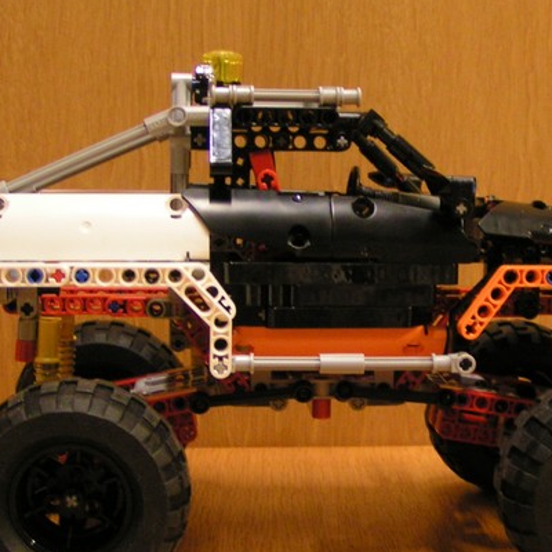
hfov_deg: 29.4
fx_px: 1046
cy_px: 317
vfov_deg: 29.5
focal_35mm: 58
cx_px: 342
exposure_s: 1/5
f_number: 2.8
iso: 200
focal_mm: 6.3
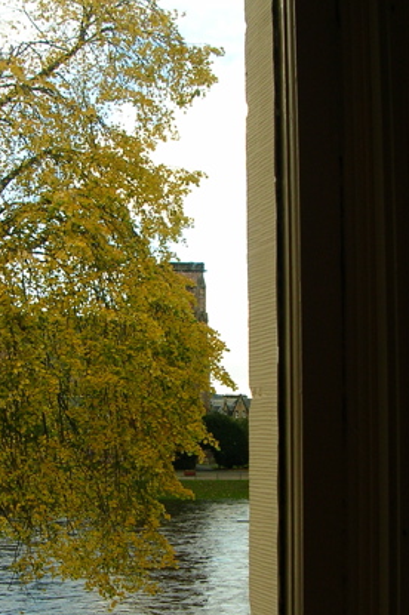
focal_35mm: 61
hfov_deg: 22.1
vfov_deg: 32.6
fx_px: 1041
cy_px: 412
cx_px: 135
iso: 50
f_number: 2.8
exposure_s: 1/148
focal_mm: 5.8
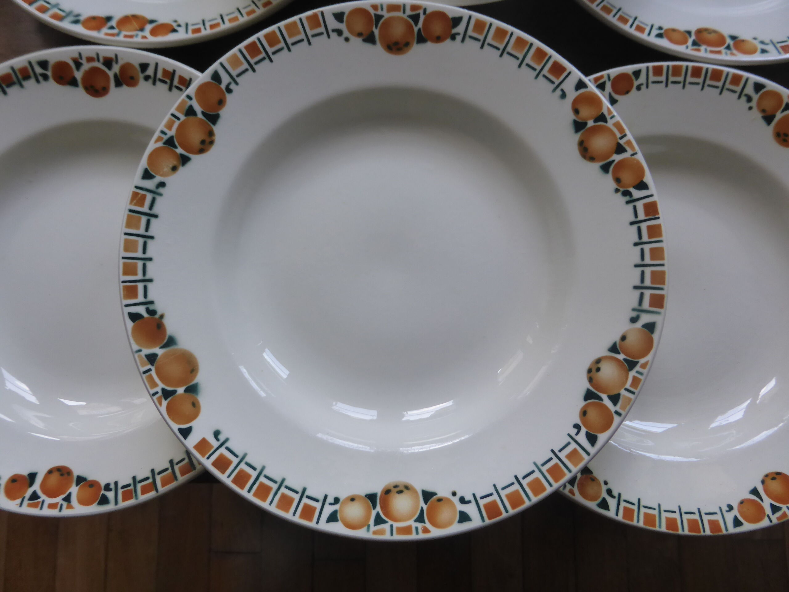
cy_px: 296
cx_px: 394
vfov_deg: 54.9
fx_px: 570
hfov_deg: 69.4
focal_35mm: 25
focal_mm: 4.3
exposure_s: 1/60
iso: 200
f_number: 3.3
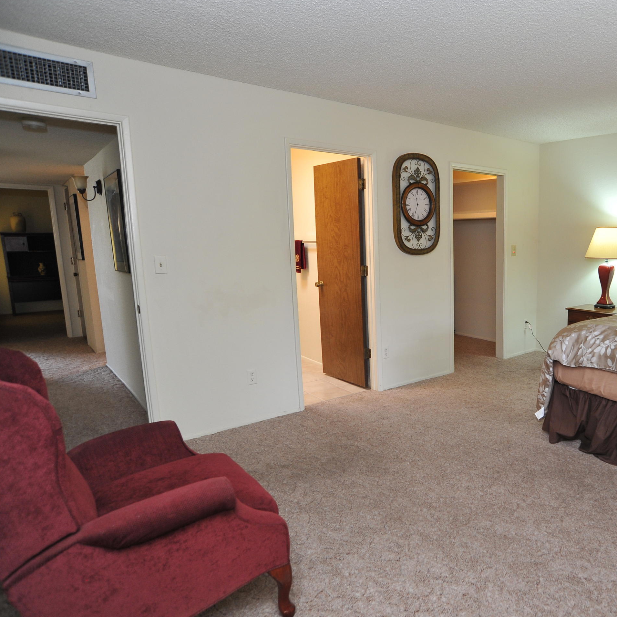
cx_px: 470
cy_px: 318
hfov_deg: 61.1
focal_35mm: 24
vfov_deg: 65.0
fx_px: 484
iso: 1000
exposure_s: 1/30
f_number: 5.6
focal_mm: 18
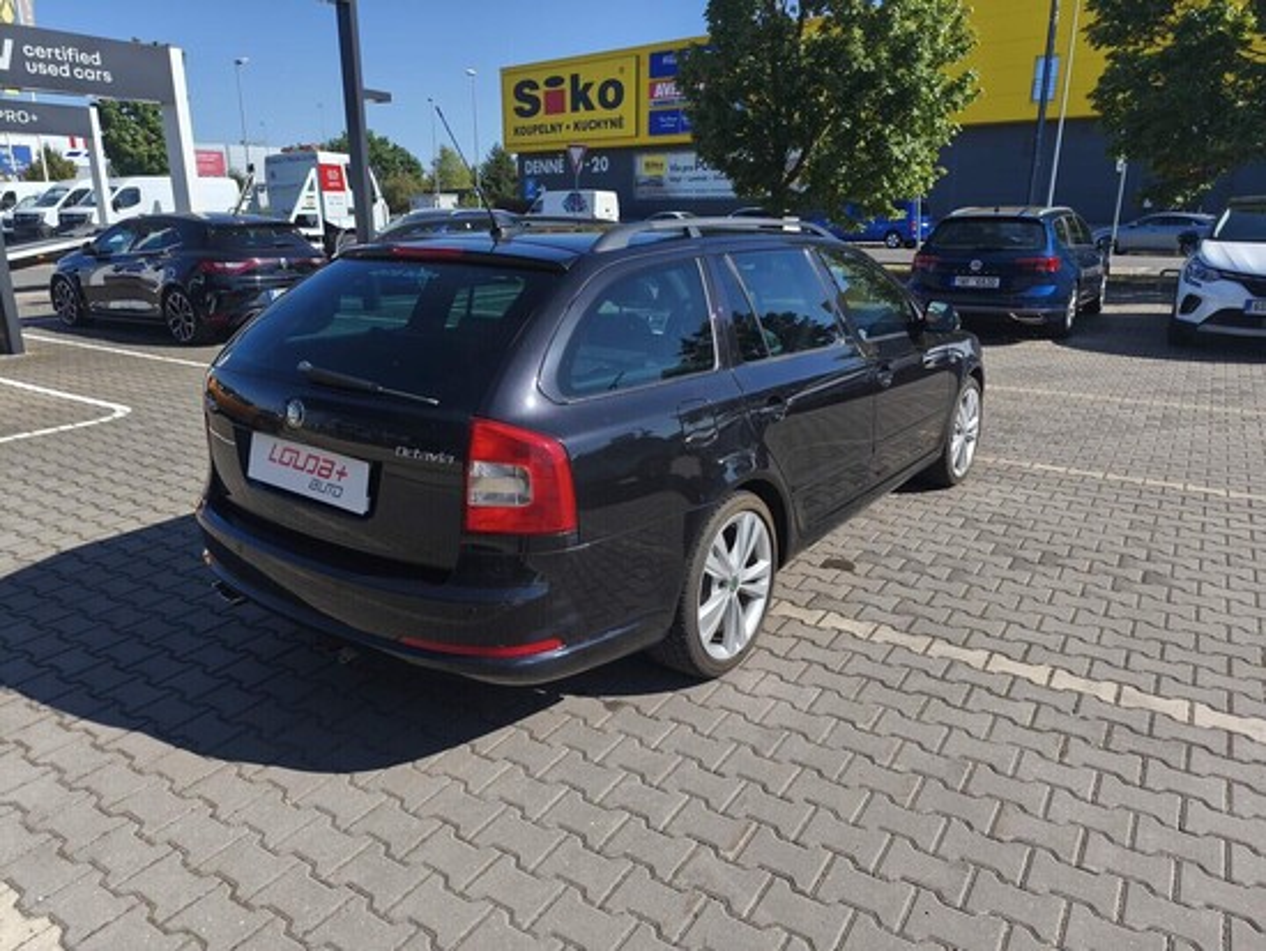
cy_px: 476
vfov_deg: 58.9
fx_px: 842
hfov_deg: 73.9
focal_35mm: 23
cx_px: 633
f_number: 1.65
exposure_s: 1/326
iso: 50
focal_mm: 6.14
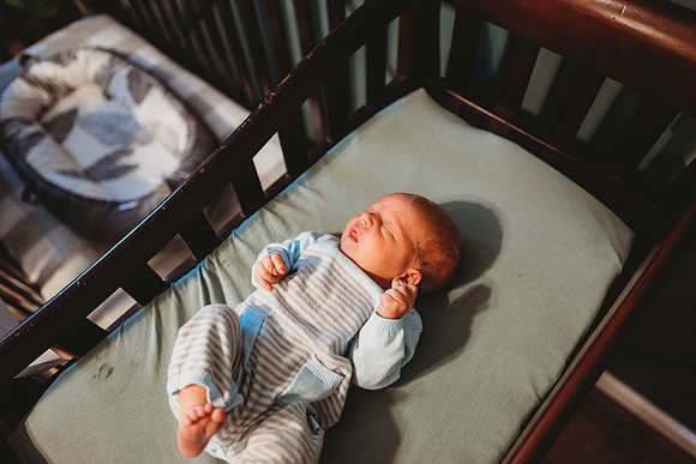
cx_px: 348
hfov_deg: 73.7
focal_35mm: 24
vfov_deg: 53.2
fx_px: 464
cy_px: 232
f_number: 2.2
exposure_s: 1/160
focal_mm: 24
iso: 1250
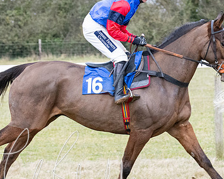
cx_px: 146
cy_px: 133
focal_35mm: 344
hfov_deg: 5.6
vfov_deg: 4.5
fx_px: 2281
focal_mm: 94
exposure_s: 1/1000
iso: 1600
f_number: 4
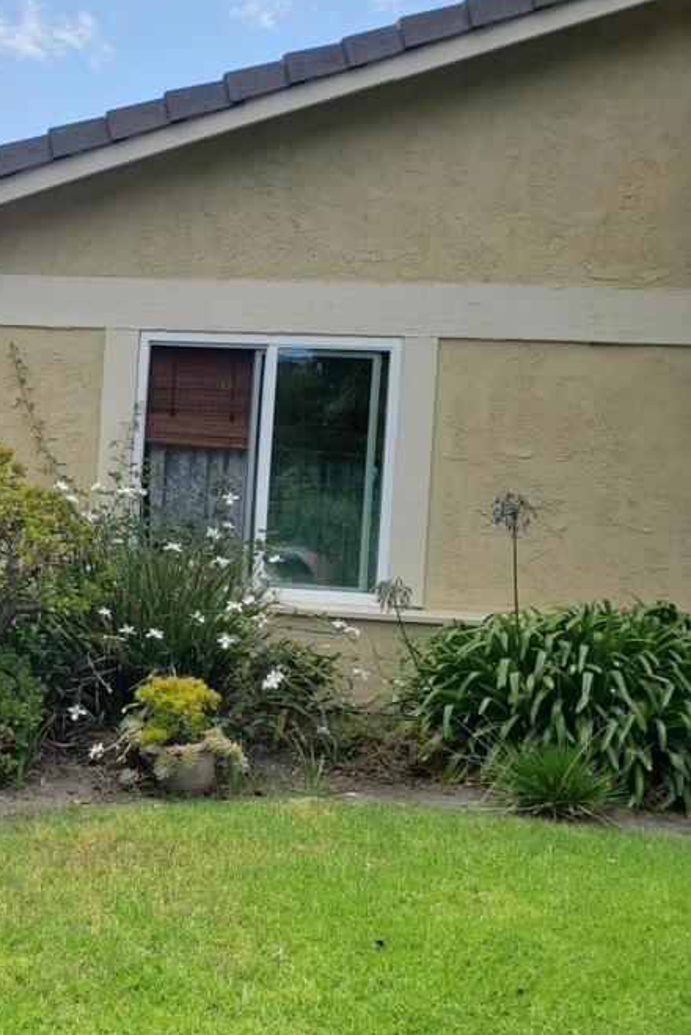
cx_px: -9
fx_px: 1208
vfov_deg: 46.4
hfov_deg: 29.7
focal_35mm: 42
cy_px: 514
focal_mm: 4.3
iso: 50
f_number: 2.4
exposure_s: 1/722
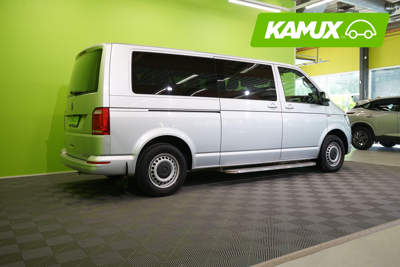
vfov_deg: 42.3
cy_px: 134
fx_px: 344
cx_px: 200
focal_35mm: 31
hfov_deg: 60.3
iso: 500
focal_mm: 31
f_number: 6.3
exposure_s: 1/40
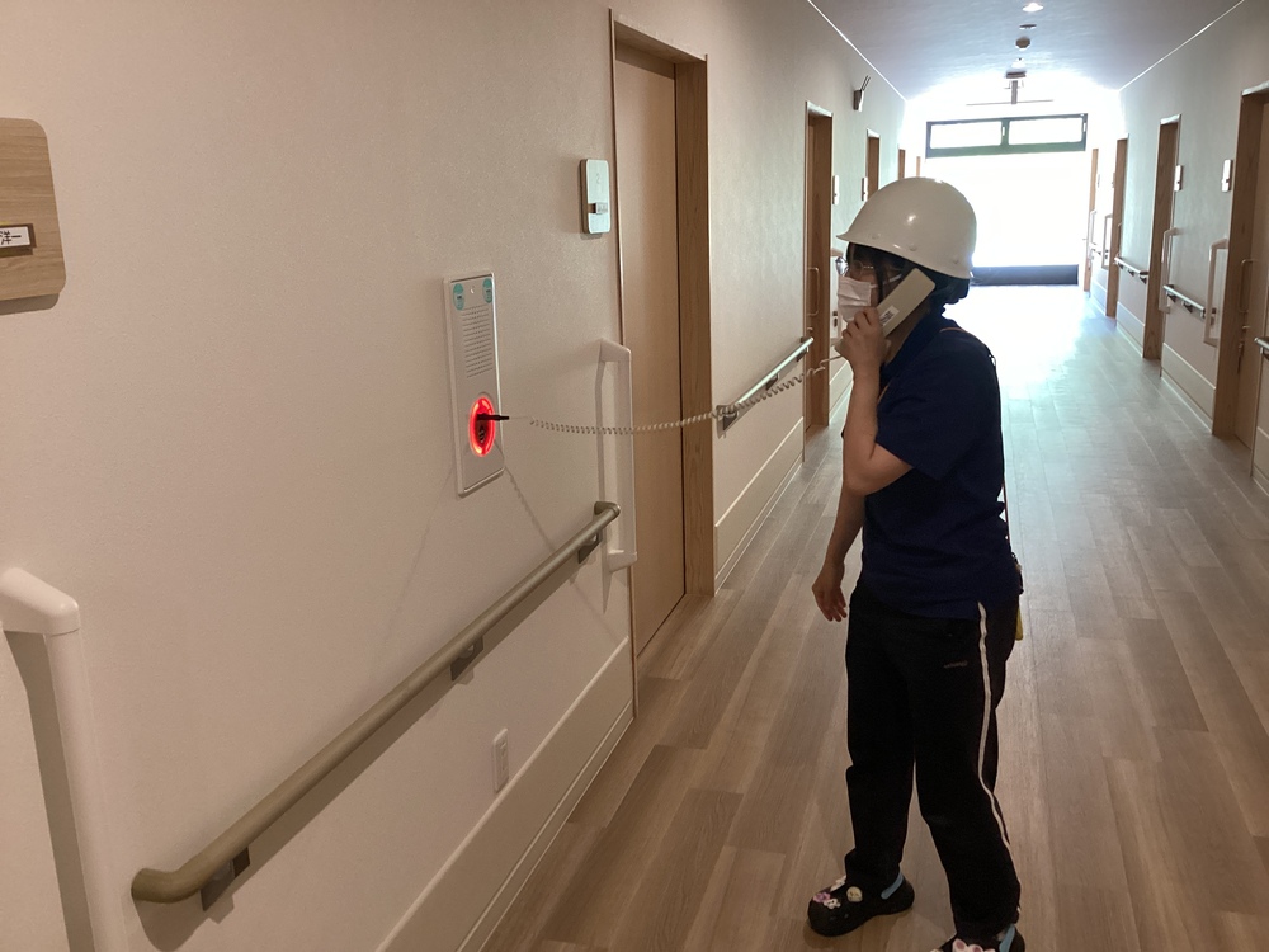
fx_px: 1136
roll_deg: +3.2
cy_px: 476
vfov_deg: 45.4
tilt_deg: -14.0
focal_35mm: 31
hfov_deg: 58.4
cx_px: 634
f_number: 2.4
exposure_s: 1/60
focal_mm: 3.3
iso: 320
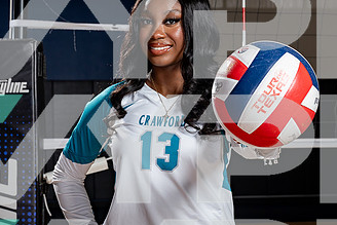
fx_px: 1077
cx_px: 177
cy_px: 149
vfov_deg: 11.9
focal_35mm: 115
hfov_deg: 17.8
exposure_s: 1/250
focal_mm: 65
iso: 100
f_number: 8
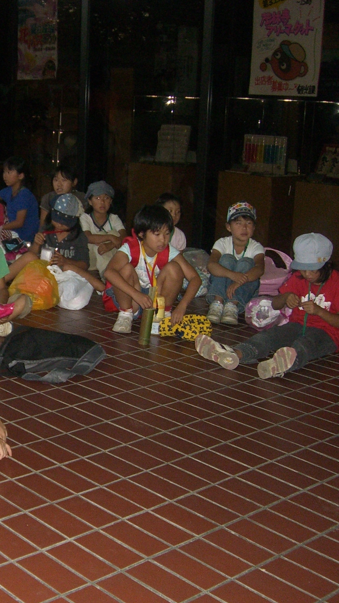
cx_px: -1
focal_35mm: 56
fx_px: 895
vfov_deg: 37.2
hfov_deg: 20.7
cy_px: 303
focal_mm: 6.2
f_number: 2.7
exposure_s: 1/60
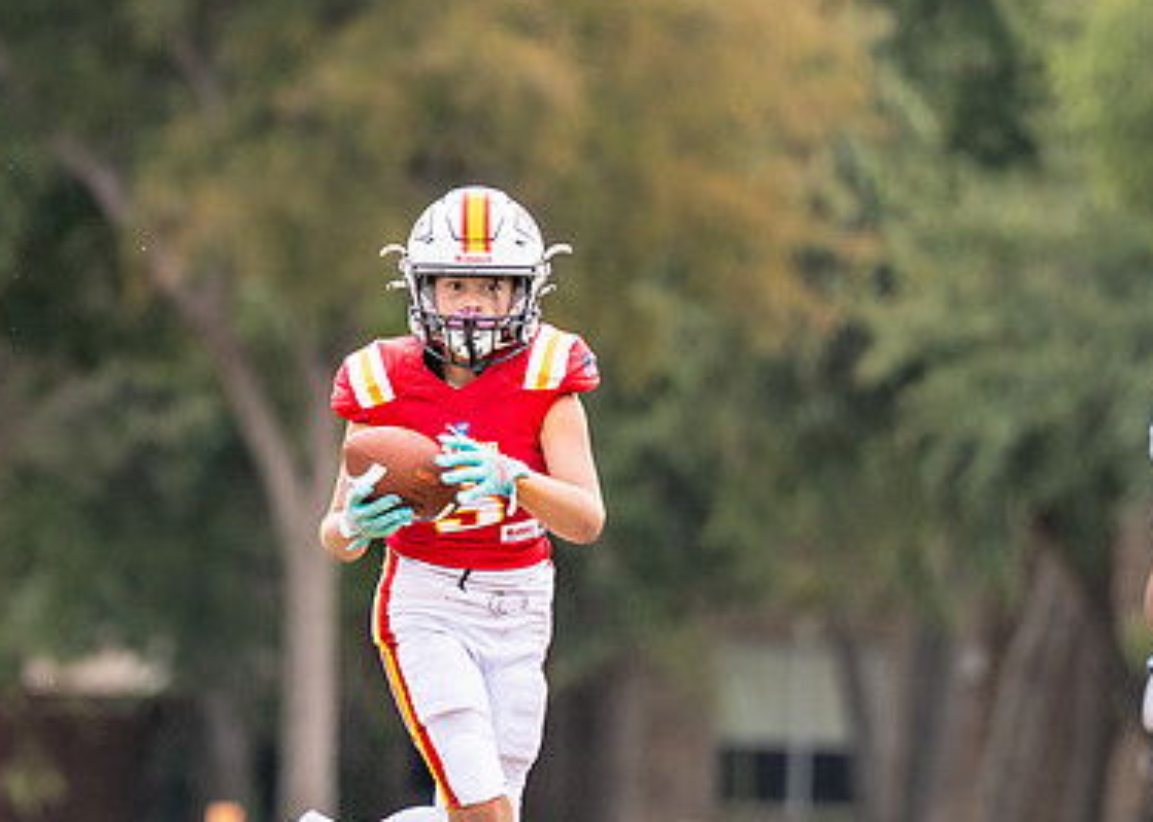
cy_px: 393
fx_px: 25659
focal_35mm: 784
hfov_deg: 2.6
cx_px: 54
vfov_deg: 1.8
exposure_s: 1/1250
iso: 160
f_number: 2.8
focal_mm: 200
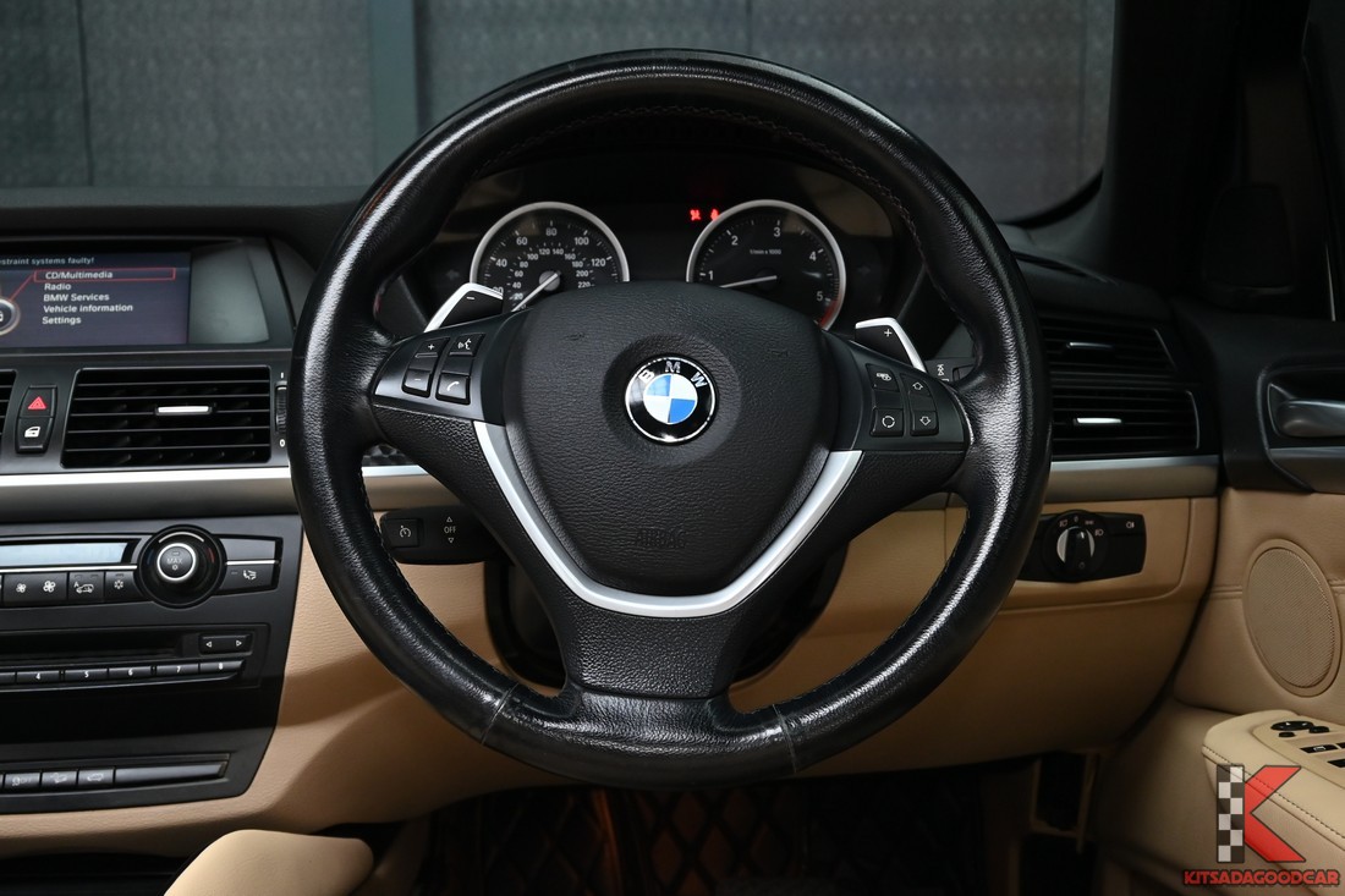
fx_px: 1457
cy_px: 448
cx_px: 672
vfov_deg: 34.2
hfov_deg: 49.6
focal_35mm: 39
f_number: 5.6
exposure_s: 1/45
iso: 800
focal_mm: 26.5
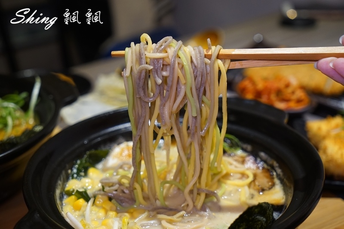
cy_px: 114
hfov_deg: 35.6
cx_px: 172
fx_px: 535
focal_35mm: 56
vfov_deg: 24.2
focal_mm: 56
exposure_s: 1/60
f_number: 5
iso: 1250
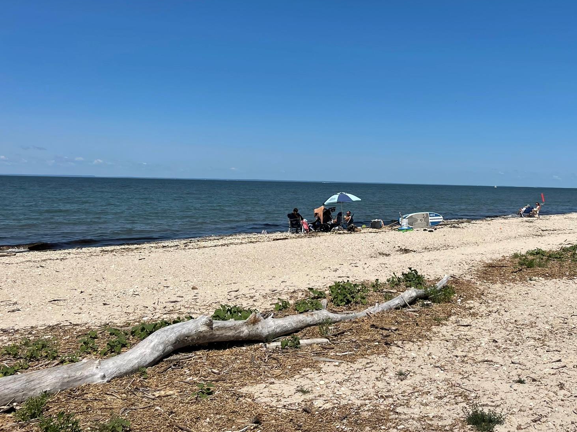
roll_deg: -1.6
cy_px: 173
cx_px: 379
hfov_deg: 51.8
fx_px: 583
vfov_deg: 40.5
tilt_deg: +0.2
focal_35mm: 35
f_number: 1.6
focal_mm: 5.1
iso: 32
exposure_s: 1/7937
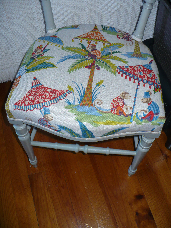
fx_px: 244
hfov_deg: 38.7
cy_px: 114
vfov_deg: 50.1
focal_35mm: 37
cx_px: 86
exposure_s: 1/30
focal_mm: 6.1
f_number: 2.8
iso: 100
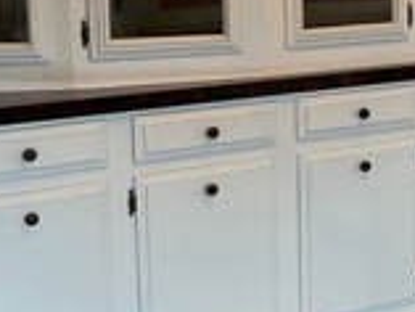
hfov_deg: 17.3
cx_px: 550
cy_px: 85
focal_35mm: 106
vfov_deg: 13.9
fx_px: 1272
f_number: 1.5
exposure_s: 1/120
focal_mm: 5.7
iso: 100
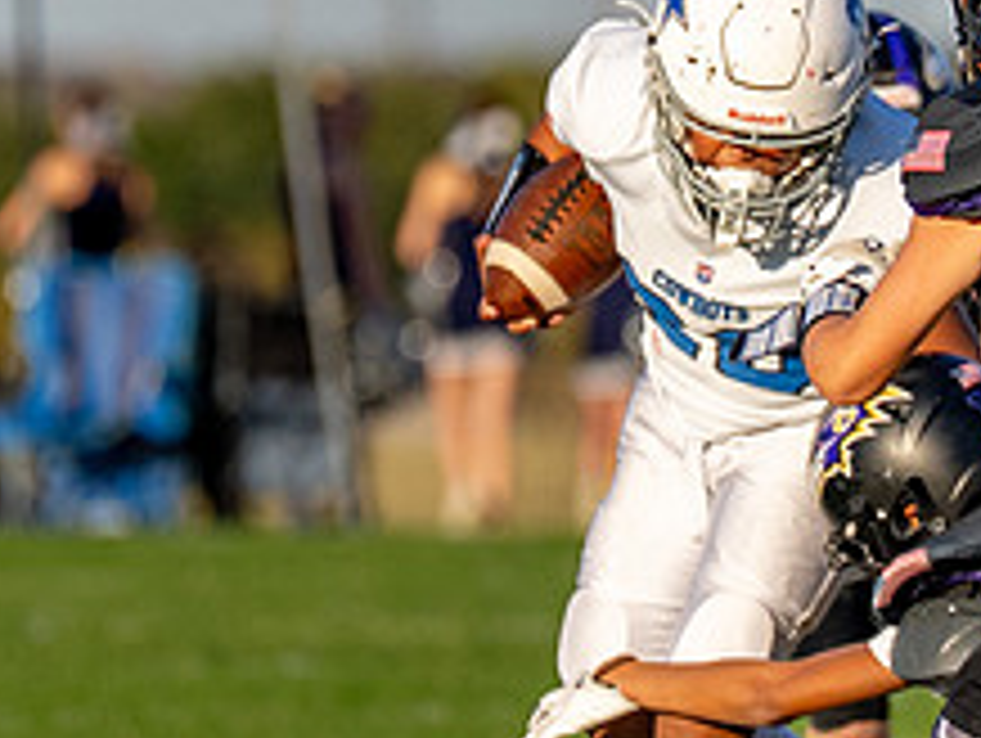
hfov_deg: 1.6
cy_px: 181
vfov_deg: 1.2
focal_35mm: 1256
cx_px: 980
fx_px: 35634
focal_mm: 200
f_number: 2.8
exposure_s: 1/4000
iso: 200
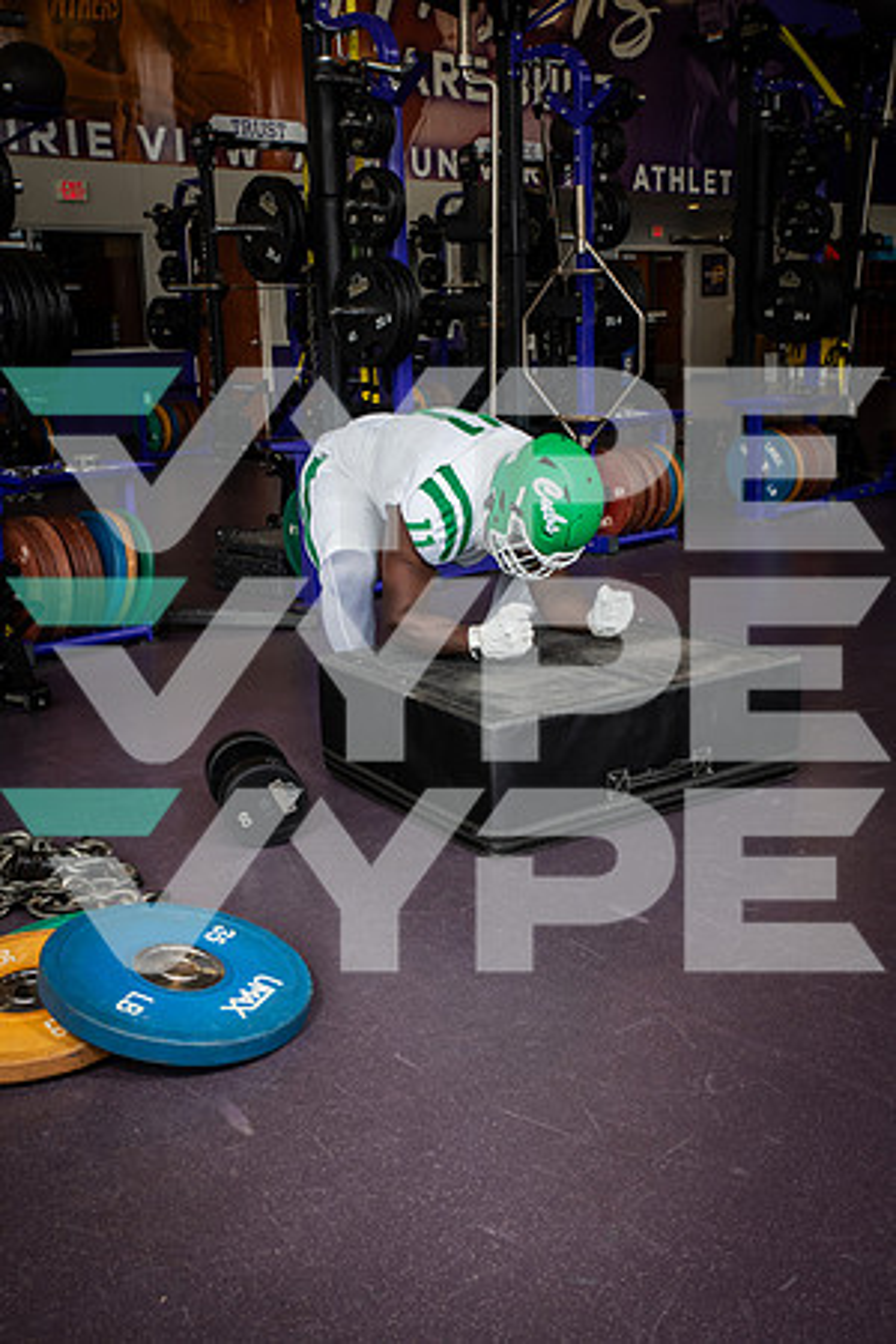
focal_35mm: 38
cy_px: 672
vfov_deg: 50.7
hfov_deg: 35.1
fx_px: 1419
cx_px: 448
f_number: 7.1
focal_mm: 38
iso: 800
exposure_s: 1/250
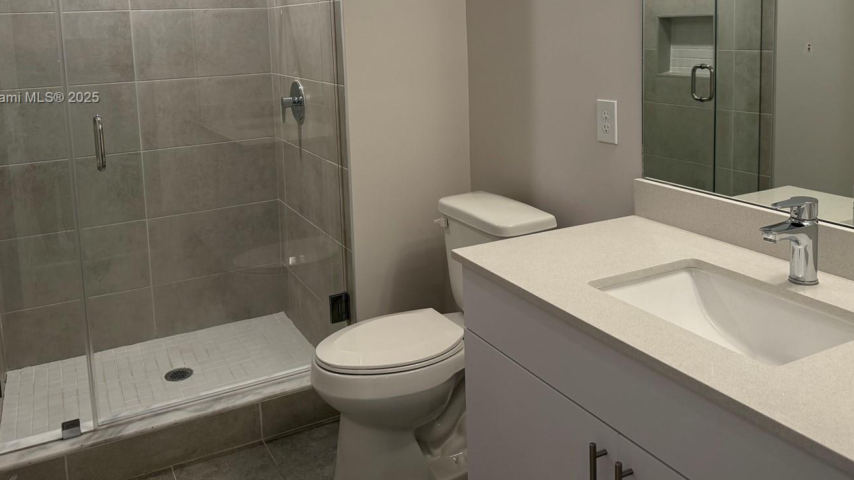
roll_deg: +2.1
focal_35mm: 32
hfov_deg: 61.0
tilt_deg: -6.1
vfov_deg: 35.5
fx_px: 725
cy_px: 99
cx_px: 413
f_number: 1.78
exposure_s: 1/120
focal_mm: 6.76
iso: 160
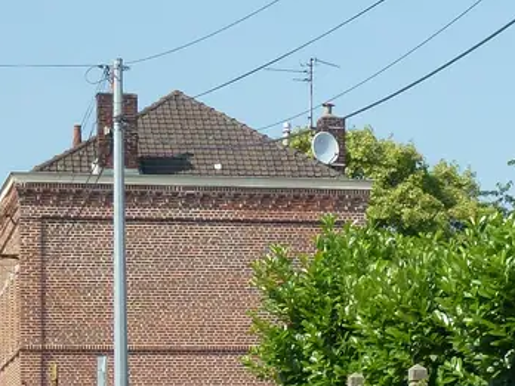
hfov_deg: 12.8
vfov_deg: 9.7
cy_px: 426
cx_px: 589
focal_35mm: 151
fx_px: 2247
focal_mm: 7.4
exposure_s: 1/640
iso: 100
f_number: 3.9
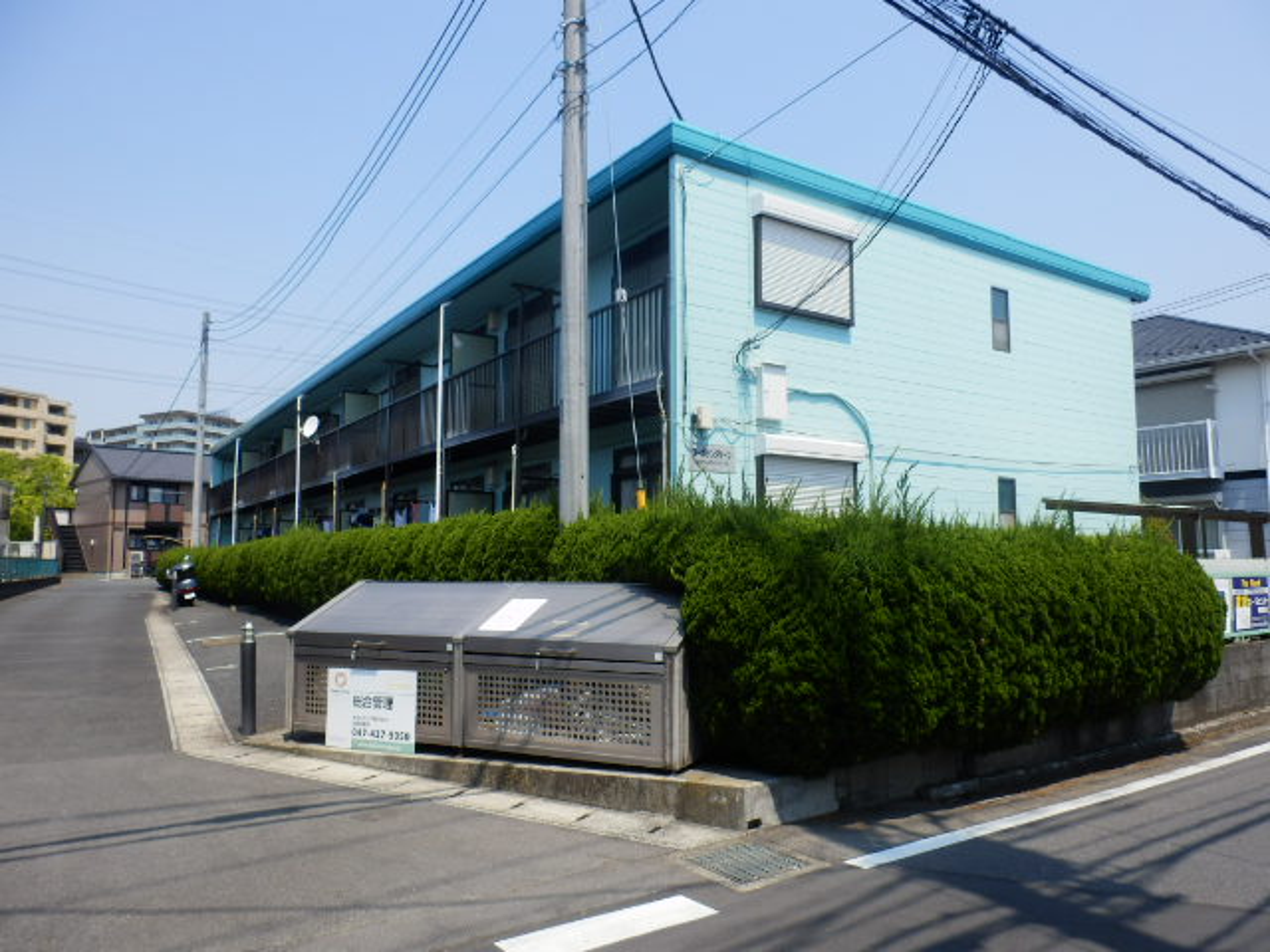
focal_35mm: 24
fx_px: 881
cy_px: 476
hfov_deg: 71.6
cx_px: 635
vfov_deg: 56.8
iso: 80
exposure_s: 1/160
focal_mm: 4.2
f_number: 7.9
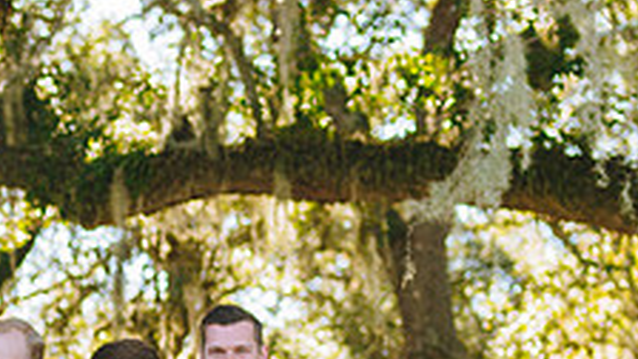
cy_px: 489
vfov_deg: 9.8
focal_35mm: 121
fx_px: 2047
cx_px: -85
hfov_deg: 17.1
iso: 200
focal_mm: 35
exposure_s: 1/500
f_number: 2.2
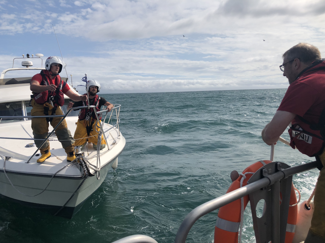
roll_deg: +2.1
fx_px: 263
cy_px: 122
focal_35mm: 28
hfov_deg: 63.4
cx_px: 162
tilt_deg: -9.3
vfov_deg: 49.7
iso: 25
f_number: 1.8
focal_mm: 3.99
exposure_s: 1/5348
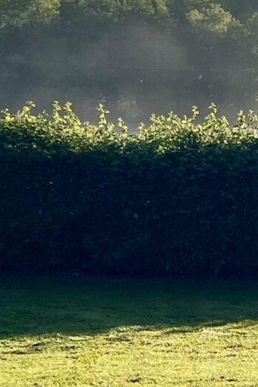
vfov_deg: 20.6
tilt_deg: -2.2
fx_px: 1054
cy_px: 77
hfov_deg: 12.9
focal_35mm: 98
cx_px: 435
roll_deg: -2.6
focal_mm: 5.1
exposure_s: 1/4310
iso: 50
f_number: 1.6
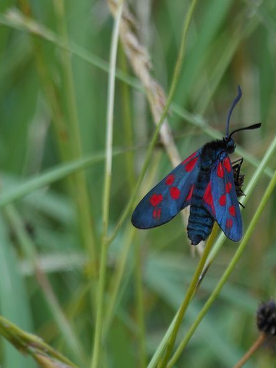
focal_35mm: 406
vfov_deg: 4.9
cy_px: 246
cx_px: 205
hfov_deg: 3.7
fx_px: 4313
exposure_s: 1/125
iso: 80
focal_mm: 45
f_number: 5.8
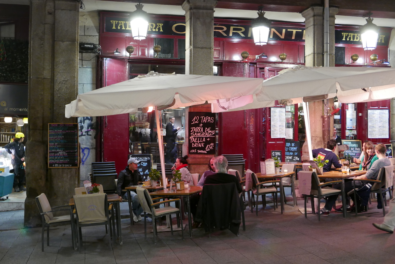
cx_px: 198
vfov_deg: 27.0
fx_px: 549
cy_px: 132
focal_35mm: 50
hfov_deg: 39.6
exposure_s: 1/60
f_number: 2.7
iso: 1600
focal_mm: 22.7
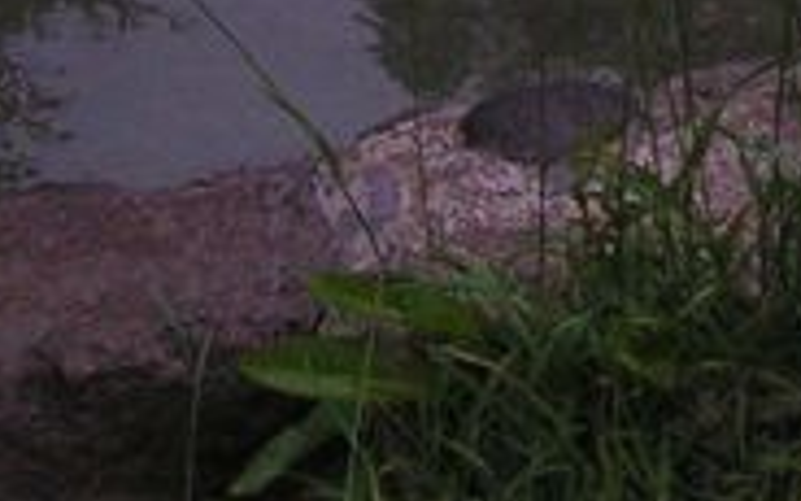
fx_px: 3820
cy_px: -314
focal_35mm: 175
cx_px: 518
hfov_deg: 12.0
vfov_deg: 7.3
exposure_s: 1/200
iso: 100
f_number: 5
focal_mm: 6.3
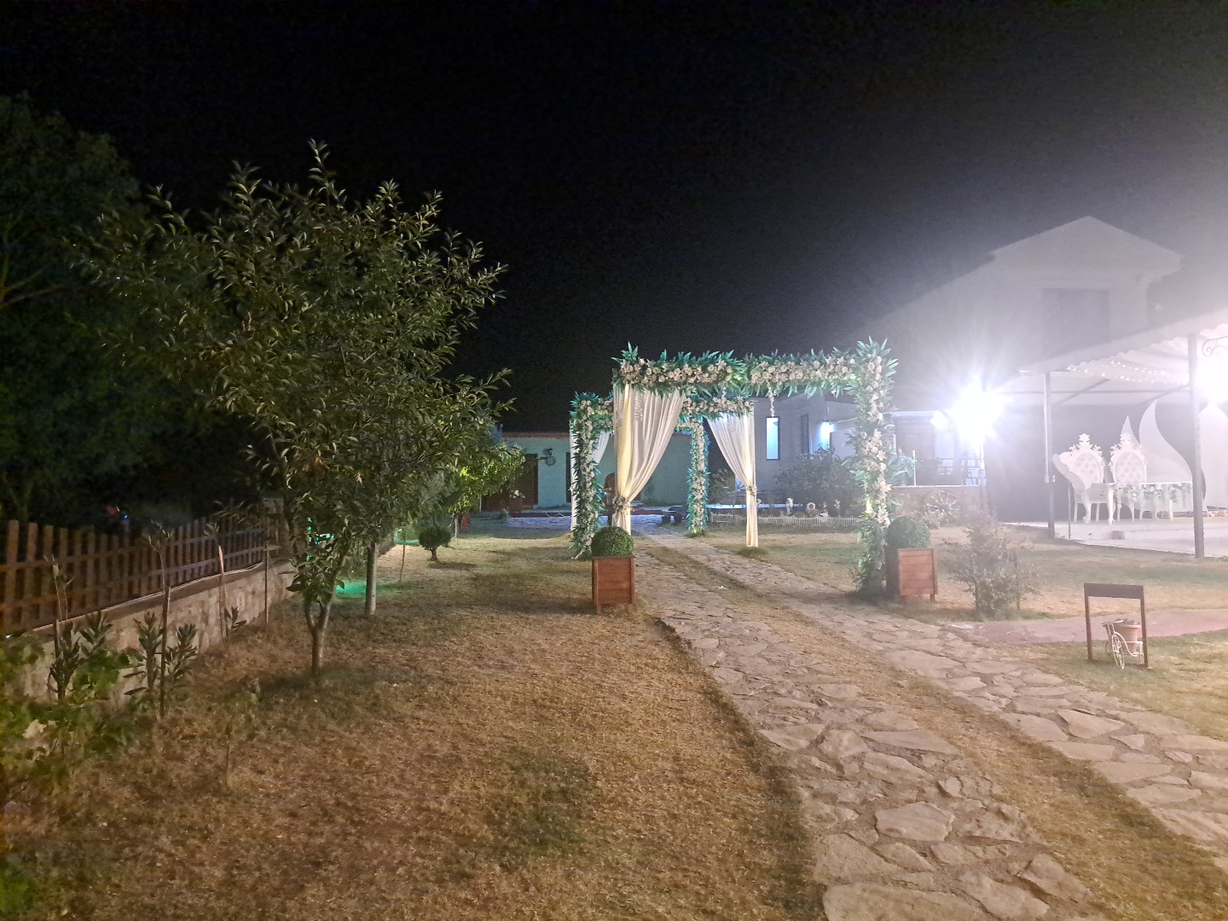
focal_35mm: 24
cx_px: 614
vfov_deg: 56.8
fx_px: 851
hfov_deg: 71.6
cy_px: 460
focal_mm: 5.23
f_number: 1.8
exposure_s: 1/50
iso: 982
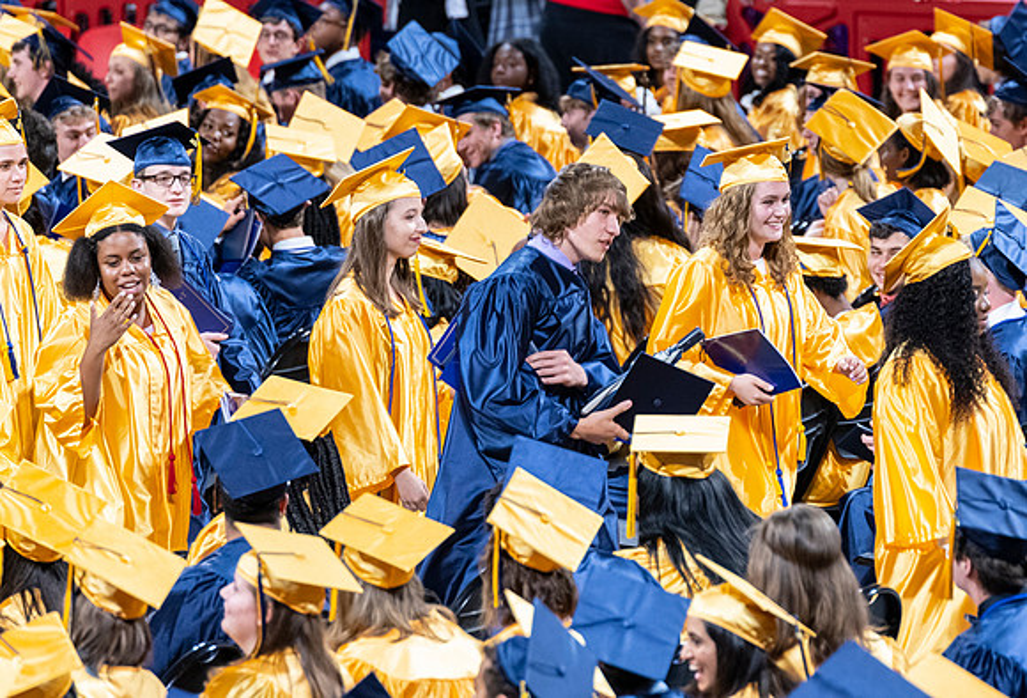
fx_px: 8549
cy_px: 265
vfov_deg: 4.7
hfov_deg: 6.9
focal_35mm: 298
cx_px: 770
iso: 2000
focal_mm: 200
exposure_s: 1/200
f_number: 4
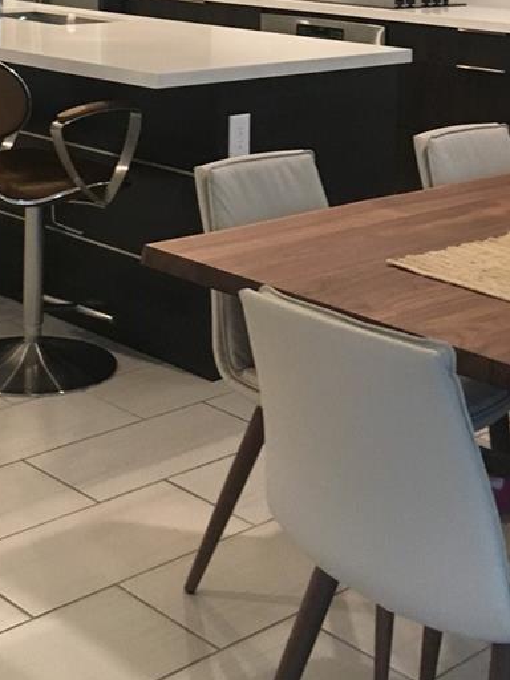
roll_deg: -0.7
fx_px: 1336
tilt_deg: -1.2
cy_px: -40
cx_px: 131
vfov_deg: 26.6
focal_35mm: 68
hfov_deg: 21.4
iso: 160
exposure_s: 1/30
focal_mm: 4.15
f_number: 2.2
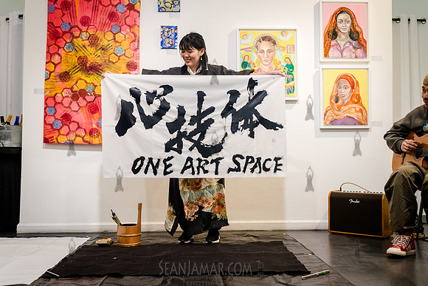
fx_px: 423
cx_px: 214
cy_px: 143
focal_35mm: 36
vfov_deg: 37.3
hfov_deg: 53.7
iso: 5000
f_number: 3.5
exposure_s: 1/320
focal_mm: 35
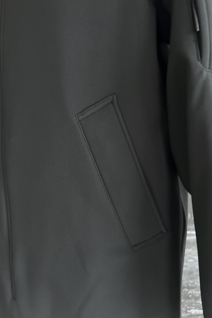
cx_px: 109
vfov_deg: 65.5
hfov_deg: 46.4
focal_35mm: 28
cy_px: 158
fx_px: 247
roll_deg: -0.9
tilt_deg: -14.2
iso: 640
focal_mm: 5.7
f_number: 1.5
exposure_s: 1/25
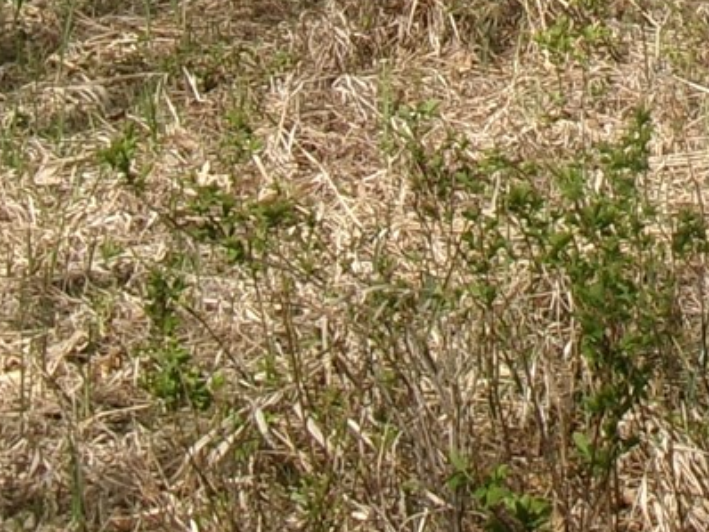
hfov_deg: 13.2
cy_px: -676
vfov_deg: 9.4
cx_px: 941
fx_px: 2951
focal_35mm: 144
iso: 100
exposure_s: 1/105
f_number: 10.8
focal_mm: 5.1
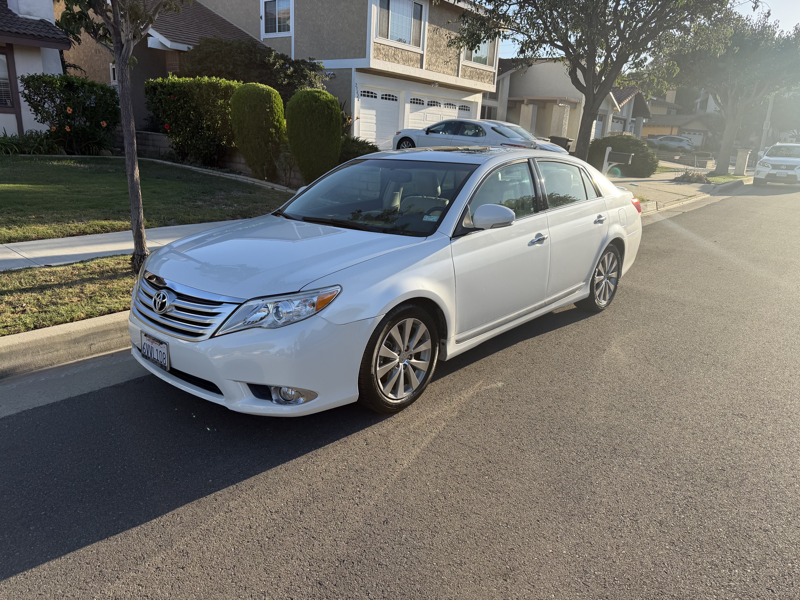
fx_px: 555
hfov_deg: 71.6
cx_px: 400
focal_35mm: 24
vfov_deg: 56.8
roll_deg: -2.9
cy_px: 300
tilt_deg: -16.5
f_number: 1.78
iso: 80
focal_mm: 6.76
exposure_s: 1/2525
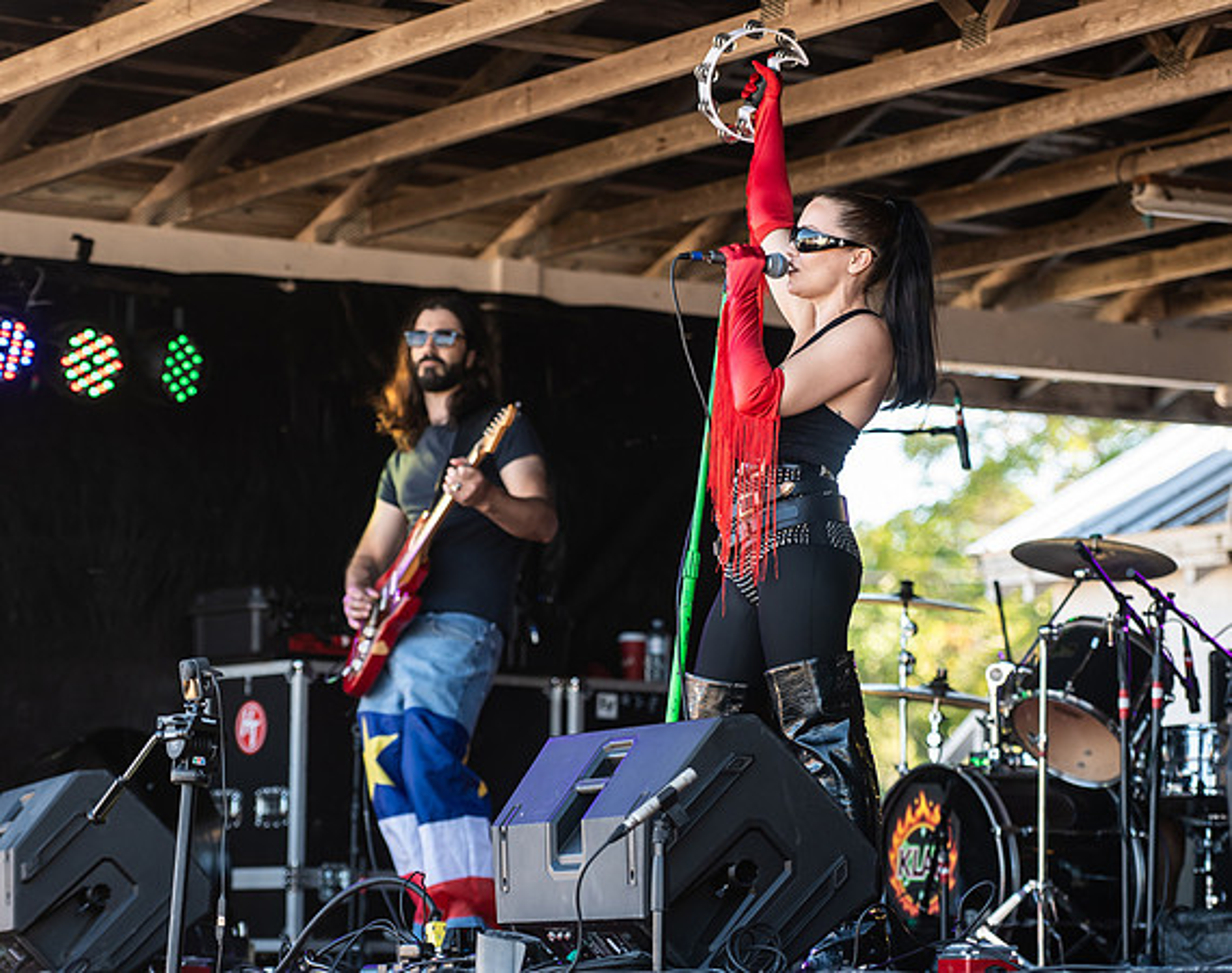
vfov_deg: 12.7
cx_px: 706
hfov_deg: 16.0
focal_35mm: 121
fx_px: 4373
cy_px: 493
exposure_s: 1/640
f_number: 2.8
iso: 500
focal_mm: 102
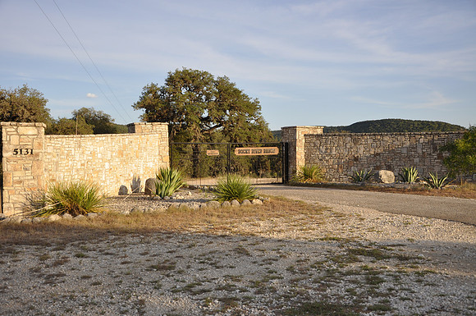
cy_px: 158
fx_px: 555
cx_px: 238
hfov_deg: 46.5
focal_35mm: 42
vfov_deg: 31.8
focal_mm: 28
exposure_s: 1/160
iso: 200
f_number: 6.3
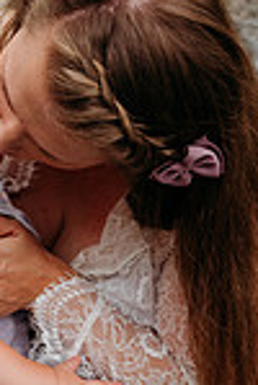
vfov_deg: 19.6
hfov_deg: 13.0
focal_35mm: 104
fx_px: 1113
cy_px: 212
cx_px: -13
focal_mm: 34.5
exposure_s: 1/1600
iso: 500
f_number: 2.8
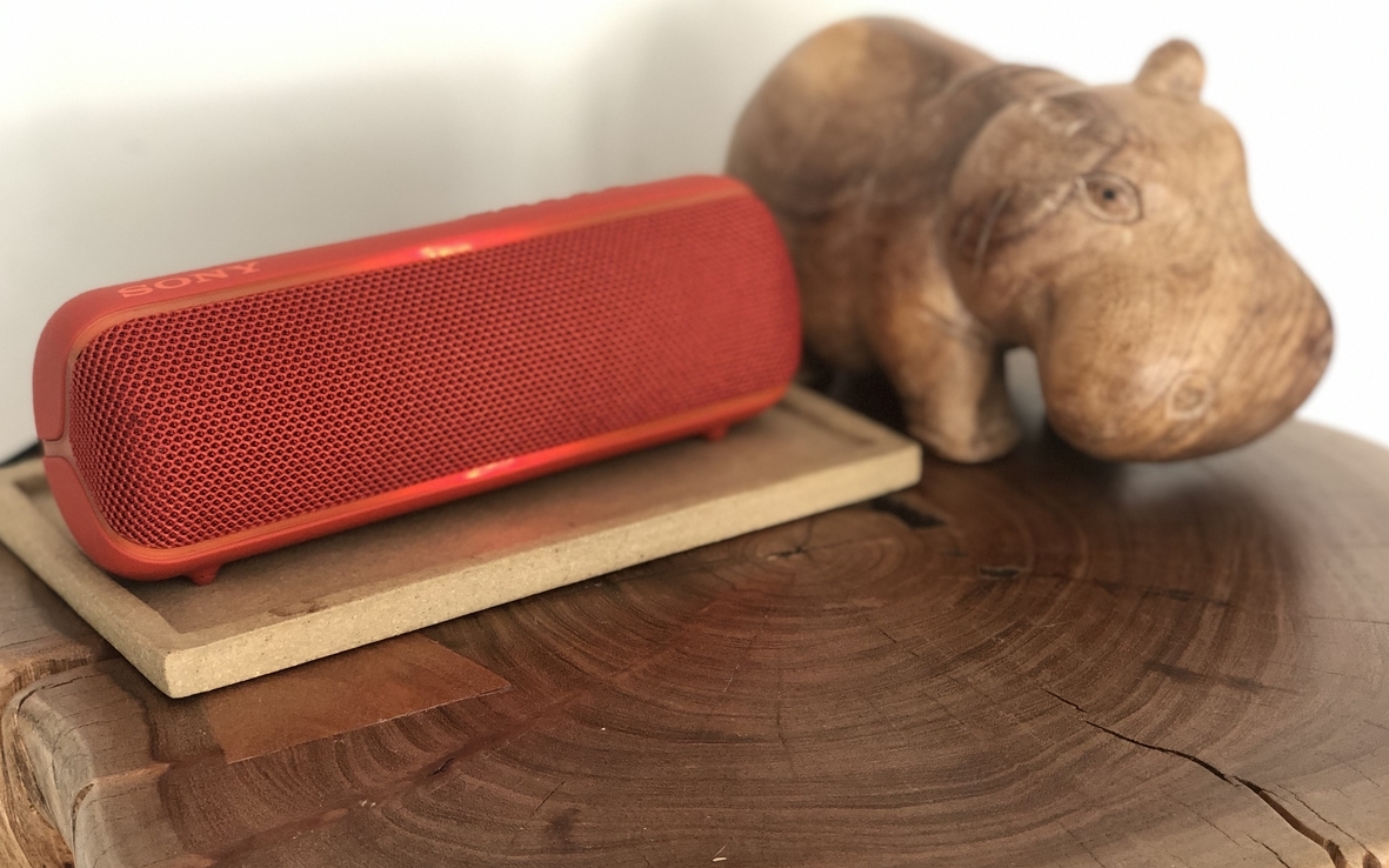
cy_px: 432
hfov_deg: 36.3
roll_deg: +1.0
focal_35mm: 56
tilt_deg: -22.5
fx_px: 2120
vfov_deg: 23.1
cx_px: 702
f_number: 2.4
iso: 160
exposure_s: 1/17
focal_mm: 6
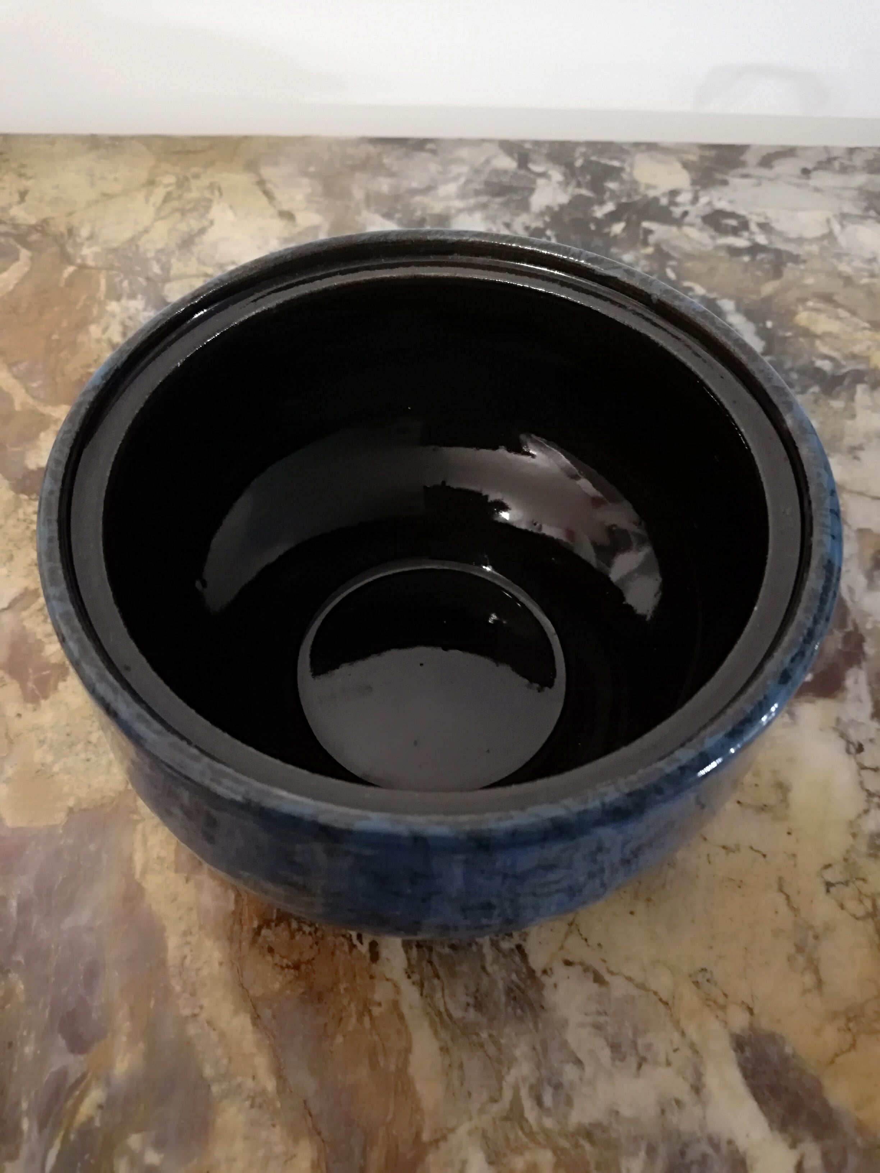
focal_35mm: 26
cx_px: 440
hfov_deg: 53.1
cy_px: 586
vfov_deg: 67.3
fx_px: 881
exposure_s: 1/16.7
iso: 800
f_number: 2.2
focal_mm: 3.81
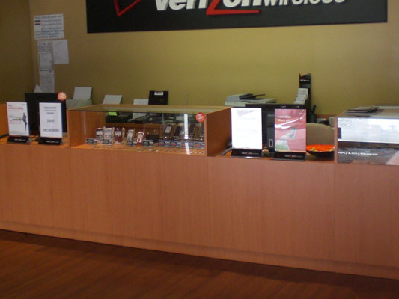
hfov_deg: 33.8
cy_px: 127
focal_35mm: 57
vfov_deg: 25.6
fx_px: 657
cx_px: 214
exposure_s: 1/100
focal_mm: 6.3
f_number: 3.1
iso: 200
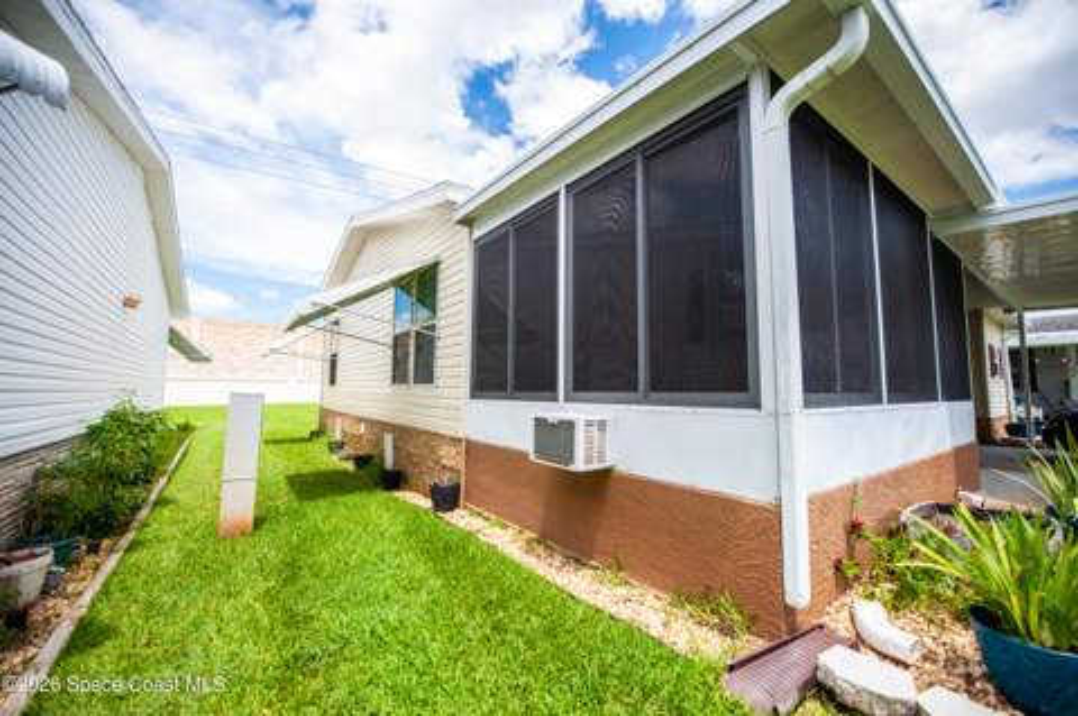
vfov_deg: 81.1
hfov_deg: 104.3
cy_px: 358
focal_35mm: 14
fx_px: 419
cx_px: 539
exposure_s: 1/6400
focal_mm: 14
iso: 640
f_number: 3.2
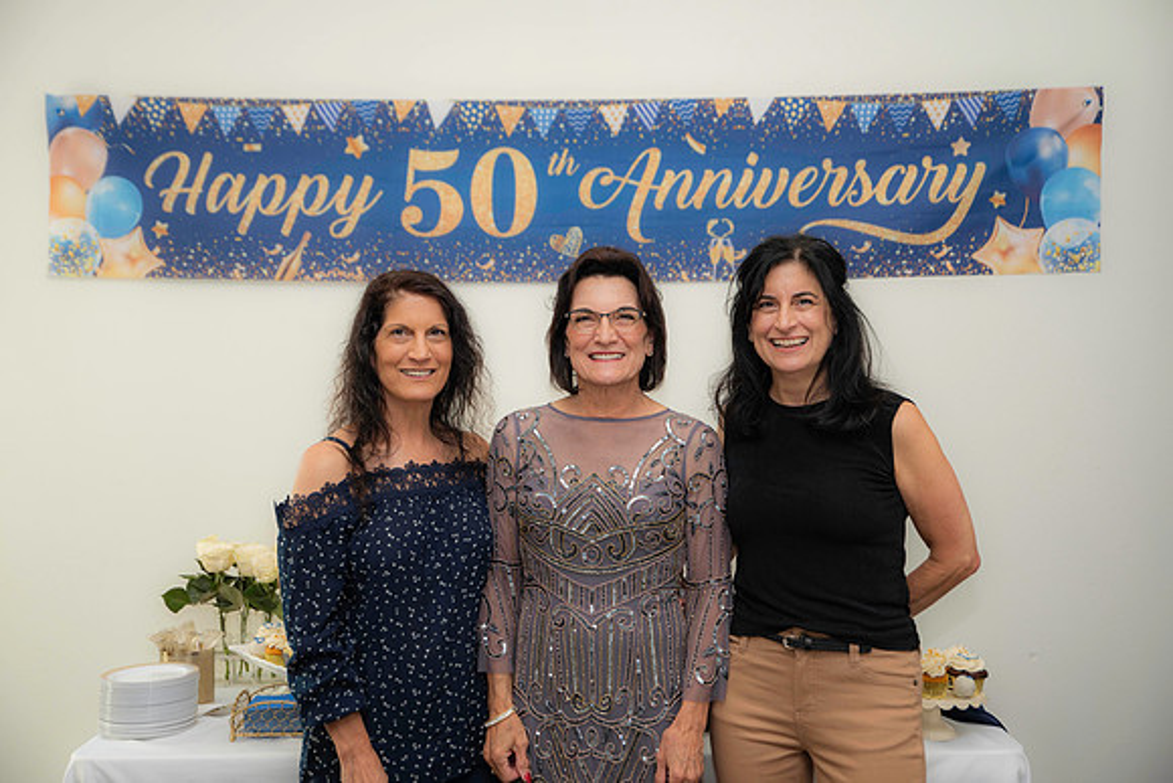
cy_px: 392
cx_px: 586
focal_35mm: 48
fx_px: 1564
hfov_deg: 41.1
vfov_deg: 28.1
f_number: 3.2
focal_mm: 48
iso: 160
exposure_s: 1/125
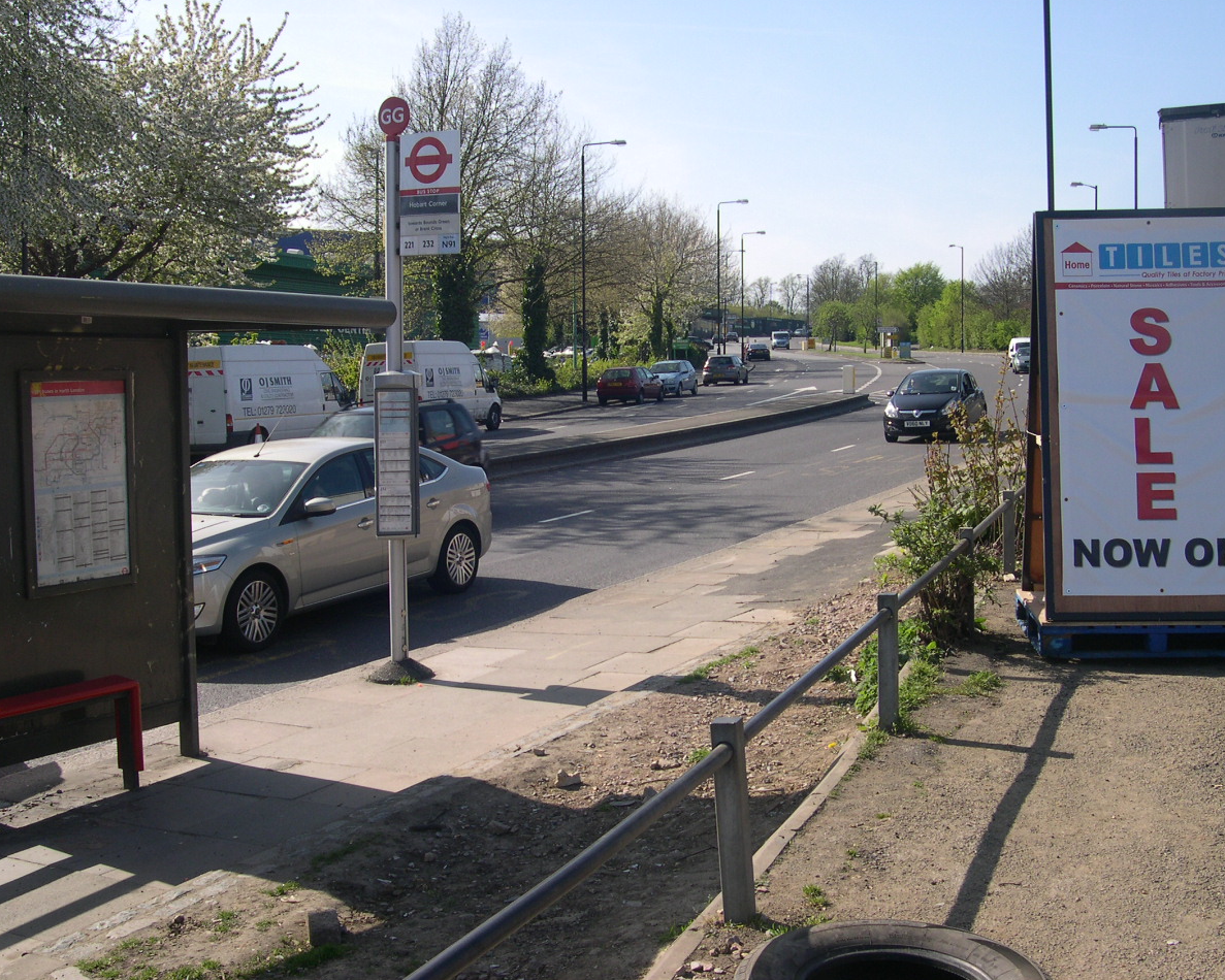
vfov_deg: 37.3
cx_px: 602
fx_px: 1450
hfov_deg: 45.8
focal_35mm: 40
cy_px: 488
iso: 100
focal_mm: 8
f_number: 7.6
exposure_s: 1/145
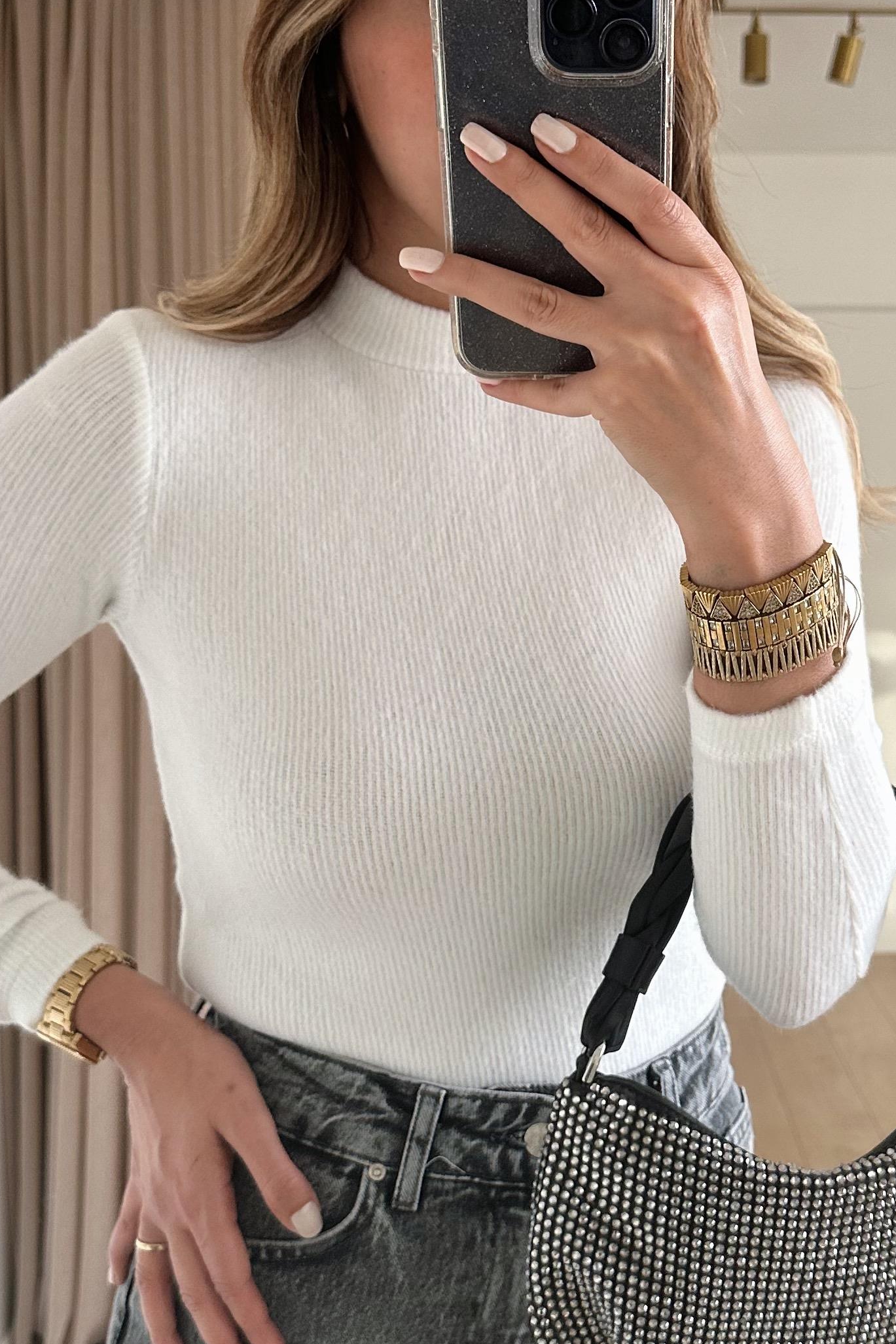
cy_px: 678
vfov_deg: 40.3
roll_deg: -1.1
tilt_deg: -32.9
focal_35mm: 49
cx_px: 607
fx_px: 1829
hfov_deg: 27.3
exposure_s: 1/121
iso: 200
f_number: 1.78
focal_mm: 6.86
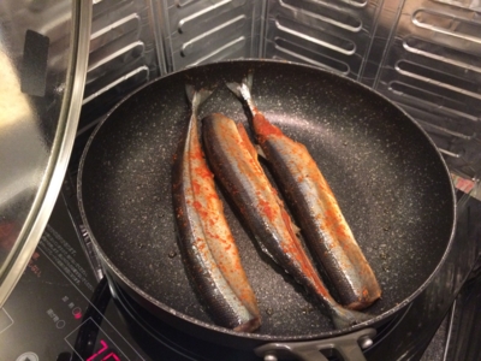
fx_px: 403
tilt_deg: -47.9
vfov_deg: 48.2
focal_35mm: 29
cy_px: 180
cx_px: 240
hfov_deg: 61.7
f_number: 2.2
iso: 250
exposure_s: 1/15
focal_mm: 4.15
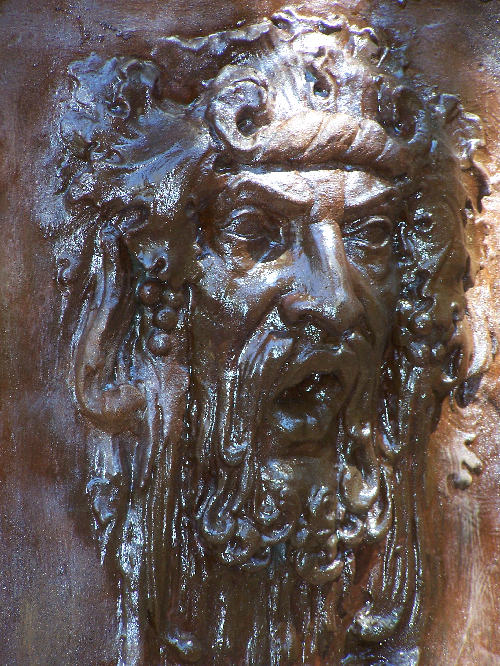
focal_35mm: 238
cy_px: 333
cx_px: 250
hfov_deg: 6.2
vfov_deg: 8.3
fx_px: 4584
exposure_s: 1/160
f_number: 3.3
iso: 140
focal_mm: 39.5
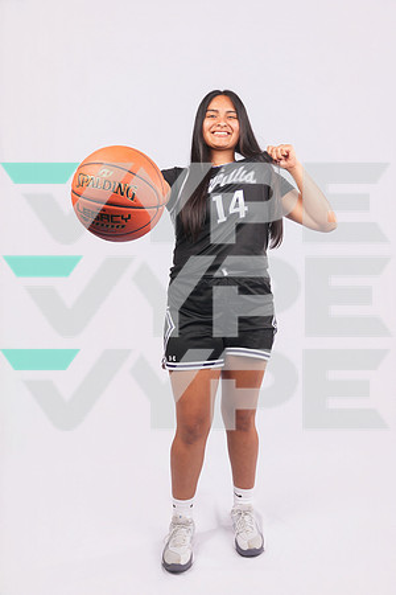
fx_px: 544
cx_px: 198
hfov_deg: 40.0
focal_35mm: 33
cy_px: 298
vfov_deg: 57.2
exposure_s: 1/200
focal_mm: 33
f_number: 7.1
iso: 160
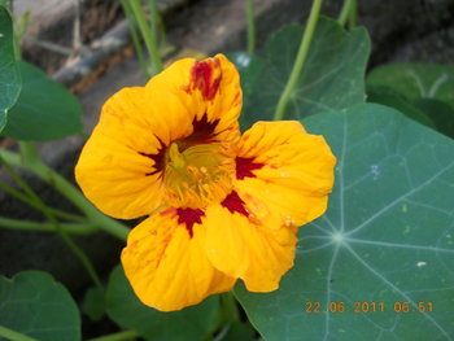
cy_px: 170
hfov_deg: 45.7
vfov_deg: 35.2
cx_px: 227
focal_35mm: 41
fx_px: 538
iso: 100
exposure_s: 1/30
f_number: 3.1
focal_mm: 6.72
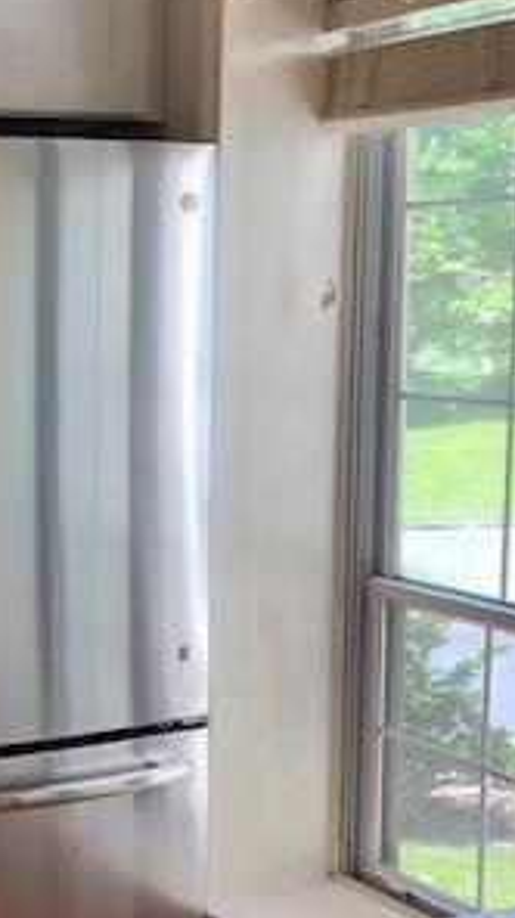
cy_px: 524
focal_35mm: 66
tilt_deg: -6.0
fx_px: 1606
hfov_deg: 17.5
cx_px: -65
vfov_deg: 31.9
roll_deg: -0.2
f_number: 1.8
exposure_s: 1/120
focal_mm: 3.99
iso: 50
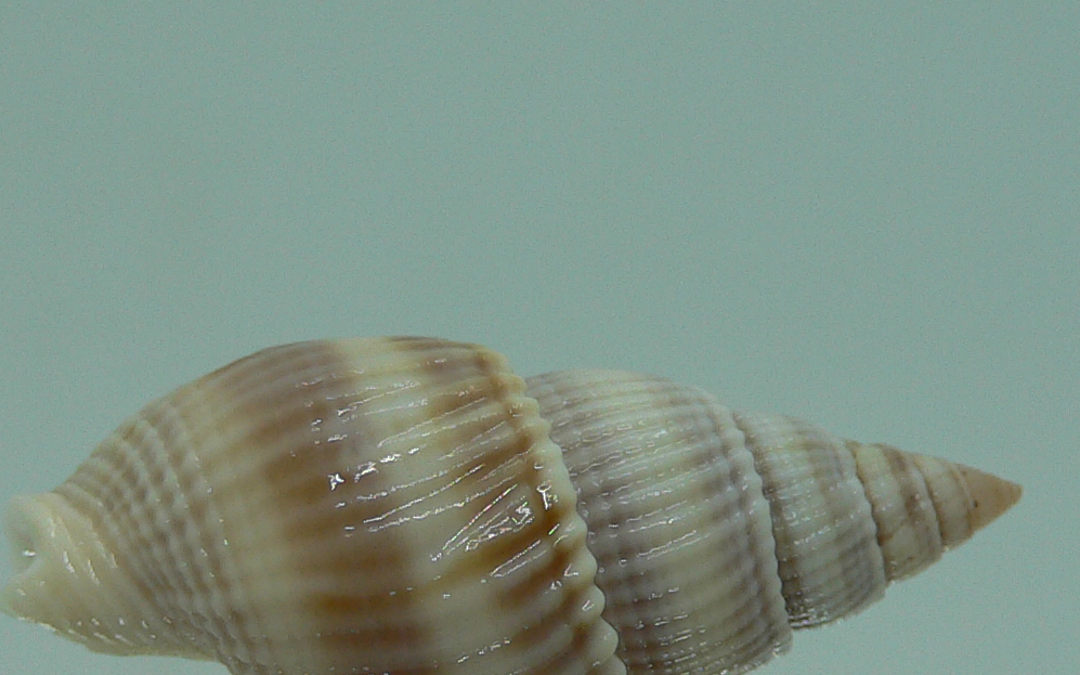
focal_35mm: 75
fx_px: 2207
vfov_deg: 17.1
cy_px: 622
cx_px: 481
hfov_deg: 27.5
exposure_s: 1/60
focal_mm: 4.6
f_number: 2.8
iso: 80
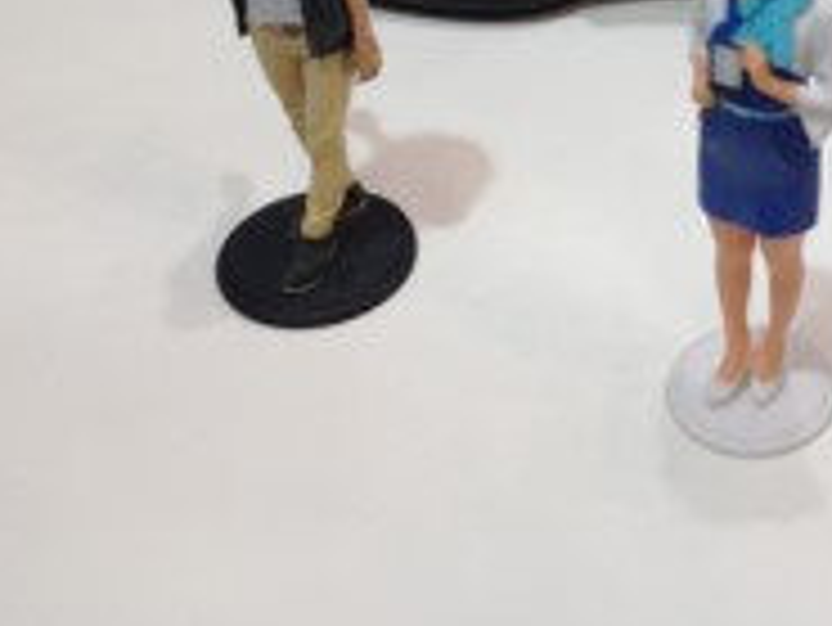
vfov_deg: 17.0
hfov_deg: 22.7
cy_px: -5
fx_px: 2044
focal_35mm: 85
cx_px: 679
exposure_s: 1/120
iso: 50
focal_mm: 4.28
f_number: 2.4
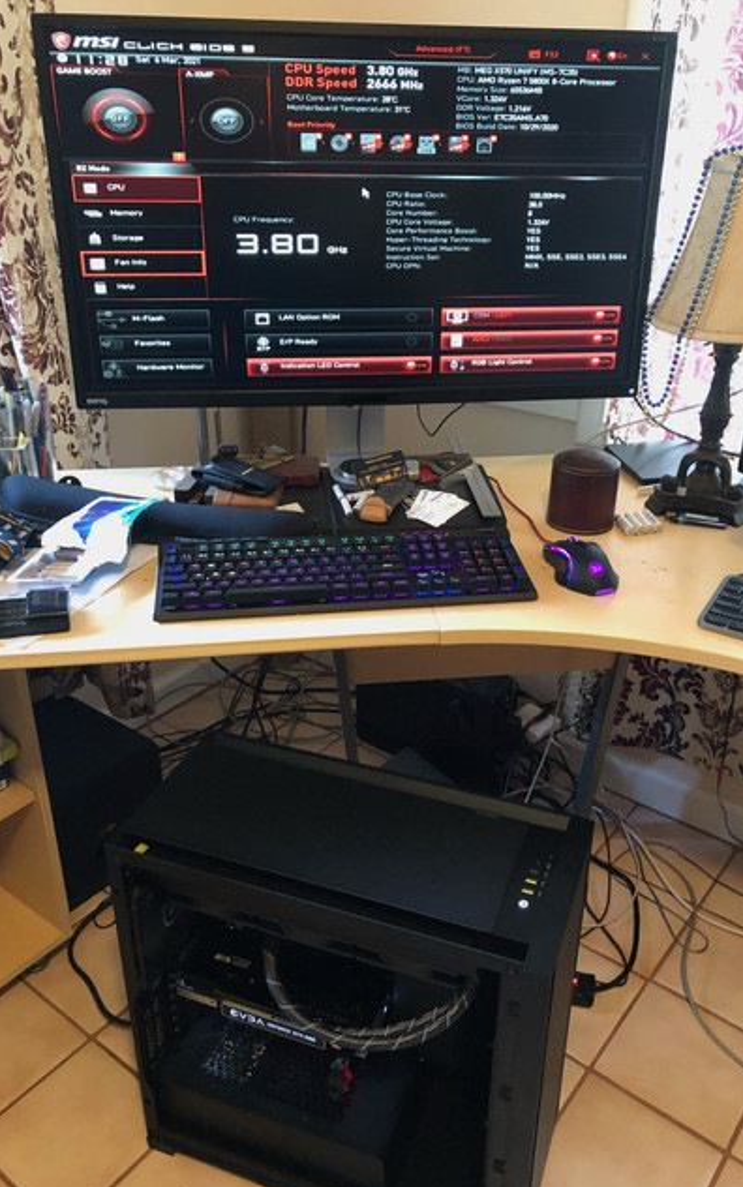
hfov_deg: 41.9
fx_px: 971
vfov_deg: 62.9
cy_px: 596
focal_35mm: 30
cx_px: 387
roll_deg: -0.6
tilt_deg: -25.6
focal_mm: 3.99
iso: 80
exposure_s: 1/5
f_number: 1.8
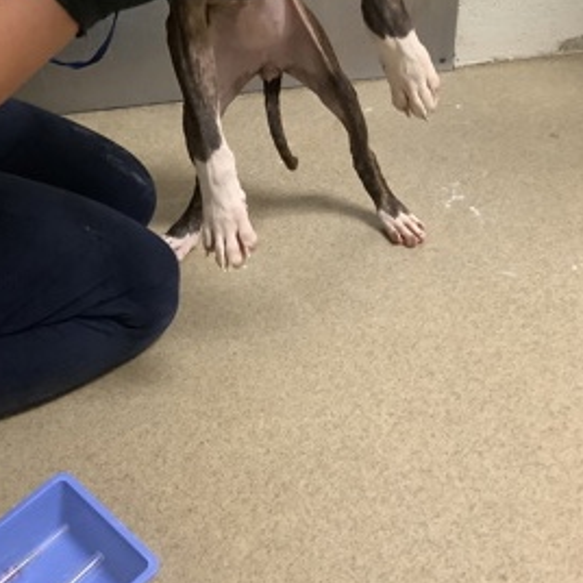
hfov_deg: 39.2
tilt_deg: -32.4
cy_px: 154
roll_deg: +1.2
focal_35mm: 43
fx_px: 819
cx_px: 303
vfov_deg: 38.3
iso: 400
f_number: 2.4
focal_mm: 3.3
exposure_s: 1/30
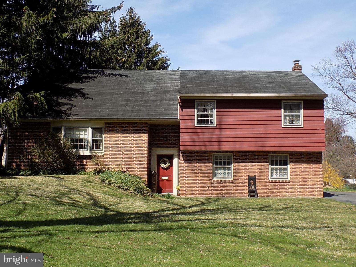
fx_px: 422
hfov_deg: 45.8
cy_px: 134
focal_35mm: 41
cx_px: 178
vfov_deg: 35.1
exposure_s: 1/640
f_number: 3.6
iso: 80
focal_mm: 7.3
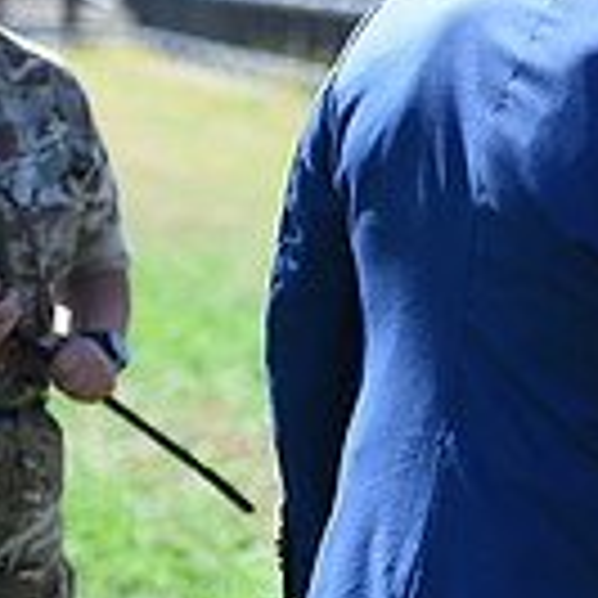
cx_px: 1268
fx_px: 6176
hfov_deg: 5.4
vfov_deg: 5.5
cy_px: 117
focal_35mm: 316
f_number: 4
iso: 280
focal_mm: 85
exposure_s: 1/1250
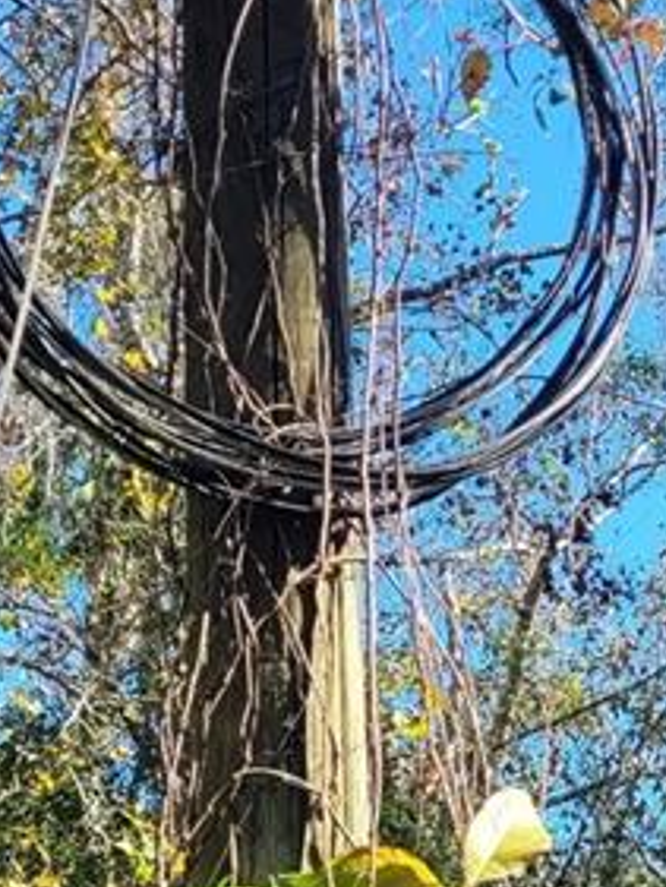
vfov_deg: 17.5
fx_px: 2845
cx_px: 183
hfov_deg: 13.3
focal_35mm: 111
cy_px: 773
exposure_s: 1/758
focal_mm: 5.4
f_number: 1.8
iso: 40
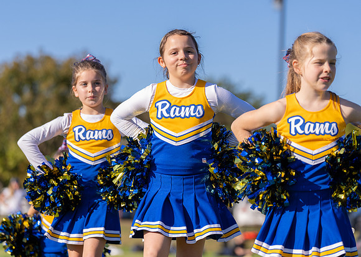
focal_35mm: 142
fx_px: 1457
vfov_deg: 10.1
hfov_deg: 14.1
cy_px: 109
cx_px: 188
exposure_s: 1/1600
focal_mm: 115
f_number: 2.8
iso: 100
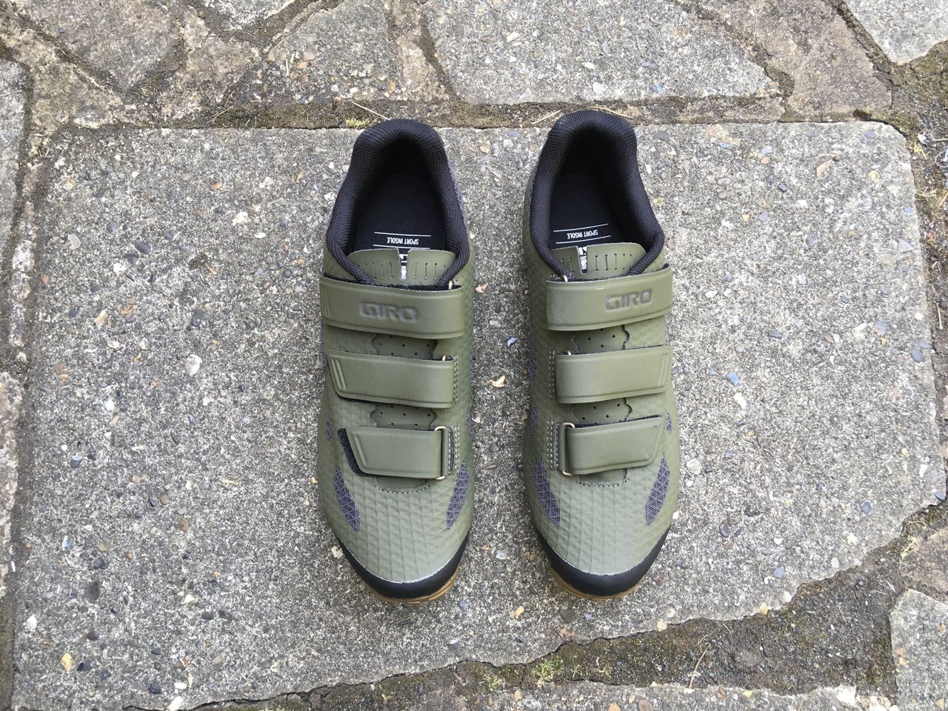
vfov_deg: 48.2
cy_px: 356
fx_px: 794
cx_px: 474
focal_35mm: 29
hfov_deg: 61.7
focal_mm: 4.15
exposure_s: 1/33
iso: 25
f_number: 2.2
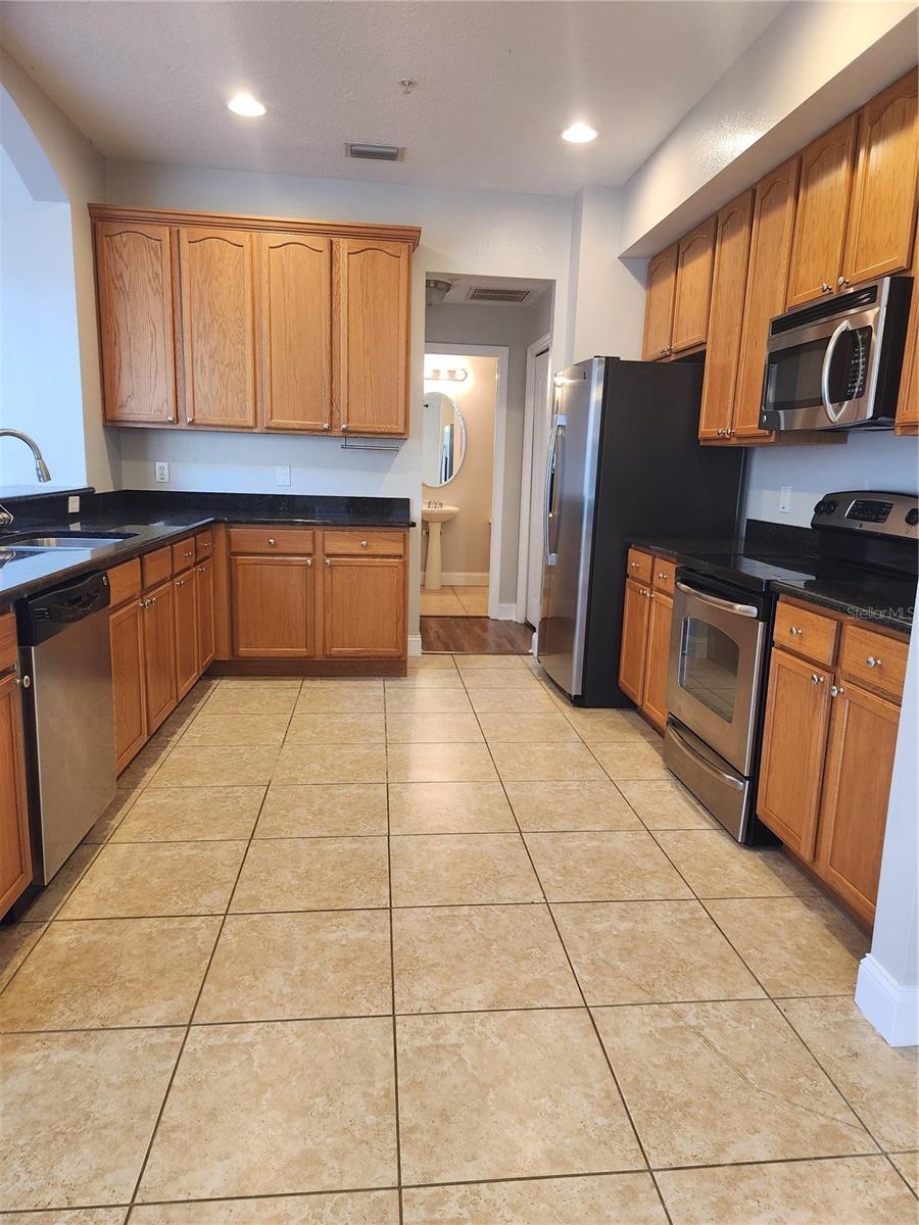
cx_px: 460
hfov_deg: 58.9
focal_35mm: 23
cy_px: 612
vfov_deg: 73.9
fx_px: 814
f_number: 1.8
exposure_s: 1/120
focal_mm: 5.4
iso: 320
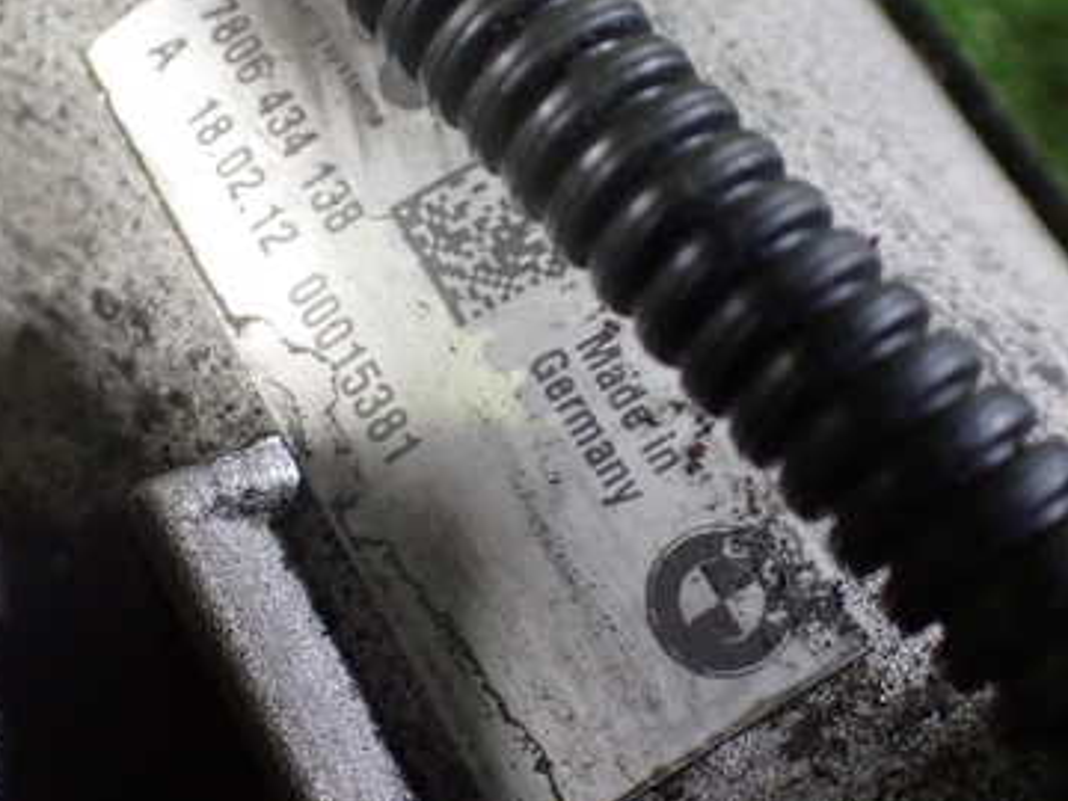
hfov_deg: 38.2
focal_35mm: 50
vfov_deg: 29.1
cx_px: 584
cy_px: 350
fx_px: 1543
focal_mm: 5.4
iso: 800
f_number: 2.3
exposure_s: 1/80
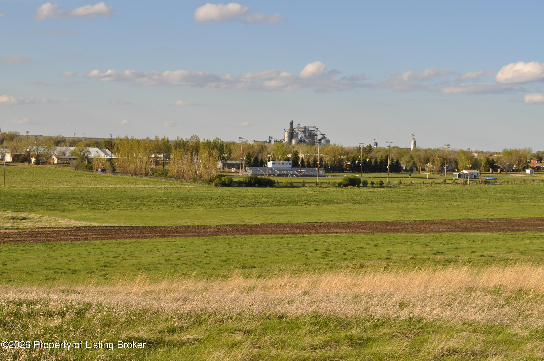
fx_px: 1019
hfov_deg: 29.9
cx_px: 272
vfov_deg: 20.1
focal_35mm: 68
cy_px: 180
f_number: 10
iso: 200
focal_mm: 45
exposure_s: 1/400
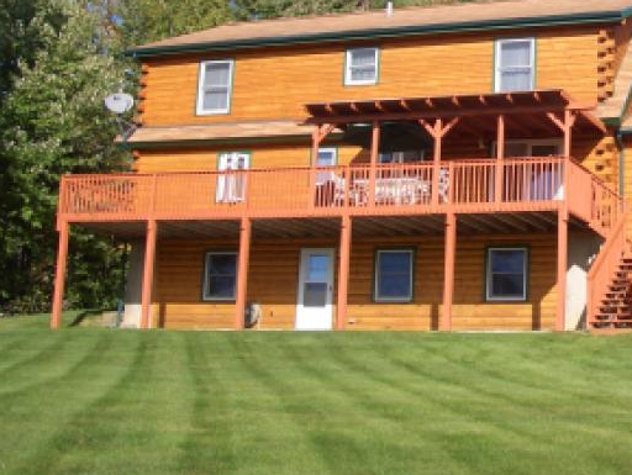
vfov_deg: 20.8
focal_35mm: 70
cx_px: 552
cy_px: 96
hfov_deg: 26.9
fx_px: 1279
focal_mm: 5.8
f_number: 4.3
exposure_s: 1/320
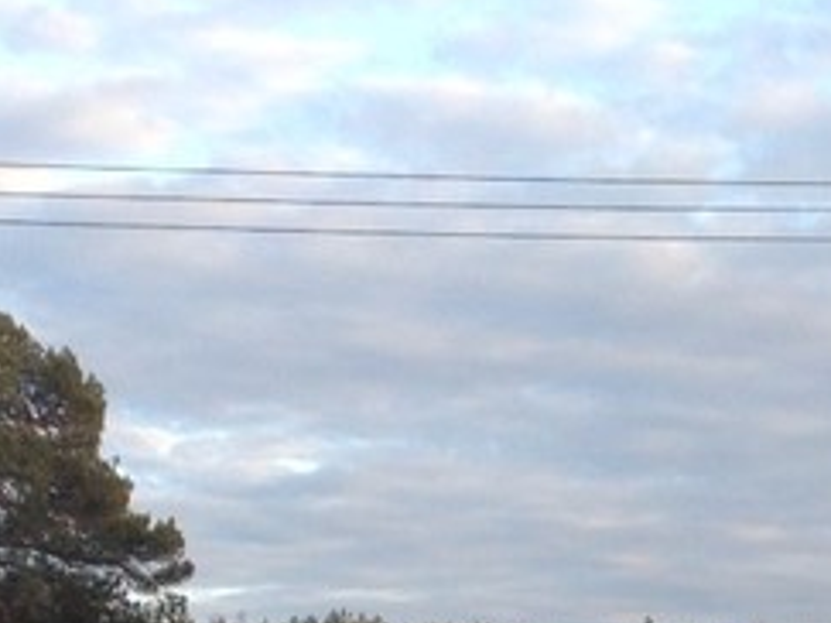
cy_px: 996
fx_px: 2927
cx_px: 930
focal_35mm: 122
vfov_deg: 11.5
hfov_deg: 15.7
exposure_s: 1/157
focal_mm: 3.3
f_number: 2.4
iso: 25
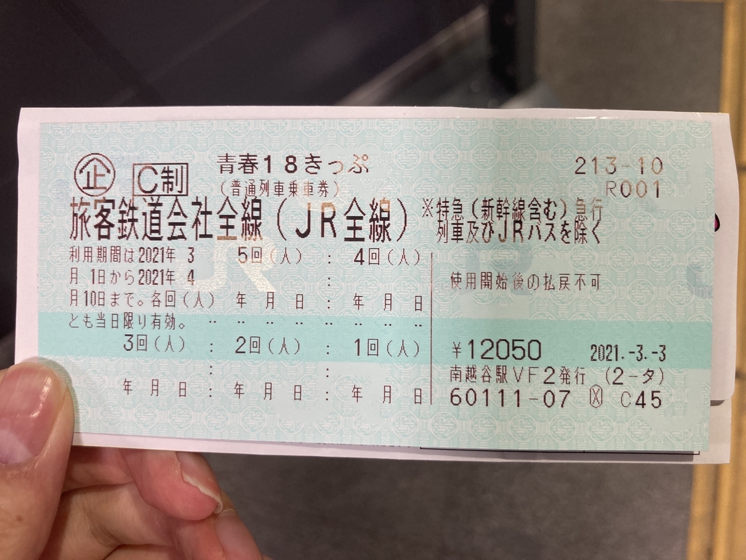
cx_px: 373
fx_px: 603
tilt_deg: -66.6
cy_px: 280
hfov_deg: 63.4
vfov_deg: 49.7
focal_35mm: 28
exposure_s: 1/100
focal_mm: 3.99
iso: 80
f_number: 1.8
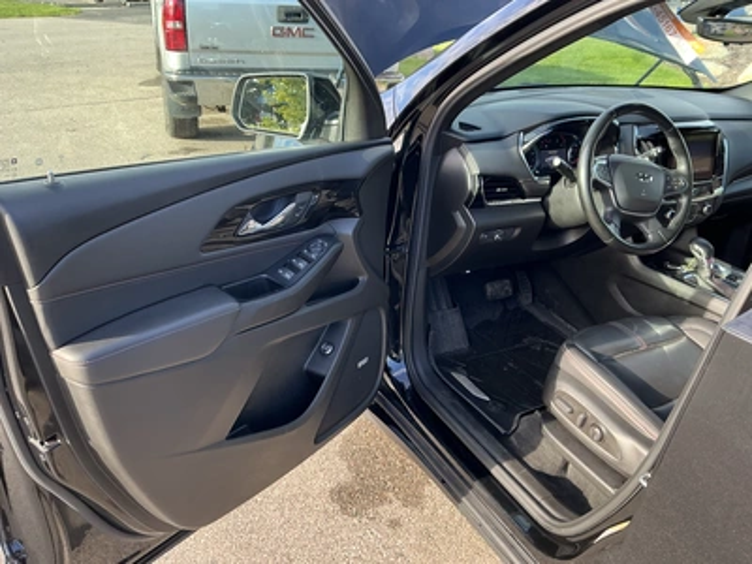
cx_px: 376
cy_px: 282
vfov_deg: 49.7
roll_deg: -3.3
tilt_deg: -23.7
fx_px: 608
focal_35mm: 28
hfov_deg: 63.4
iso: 25
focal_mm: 3
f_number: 1.8
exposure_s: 1/122
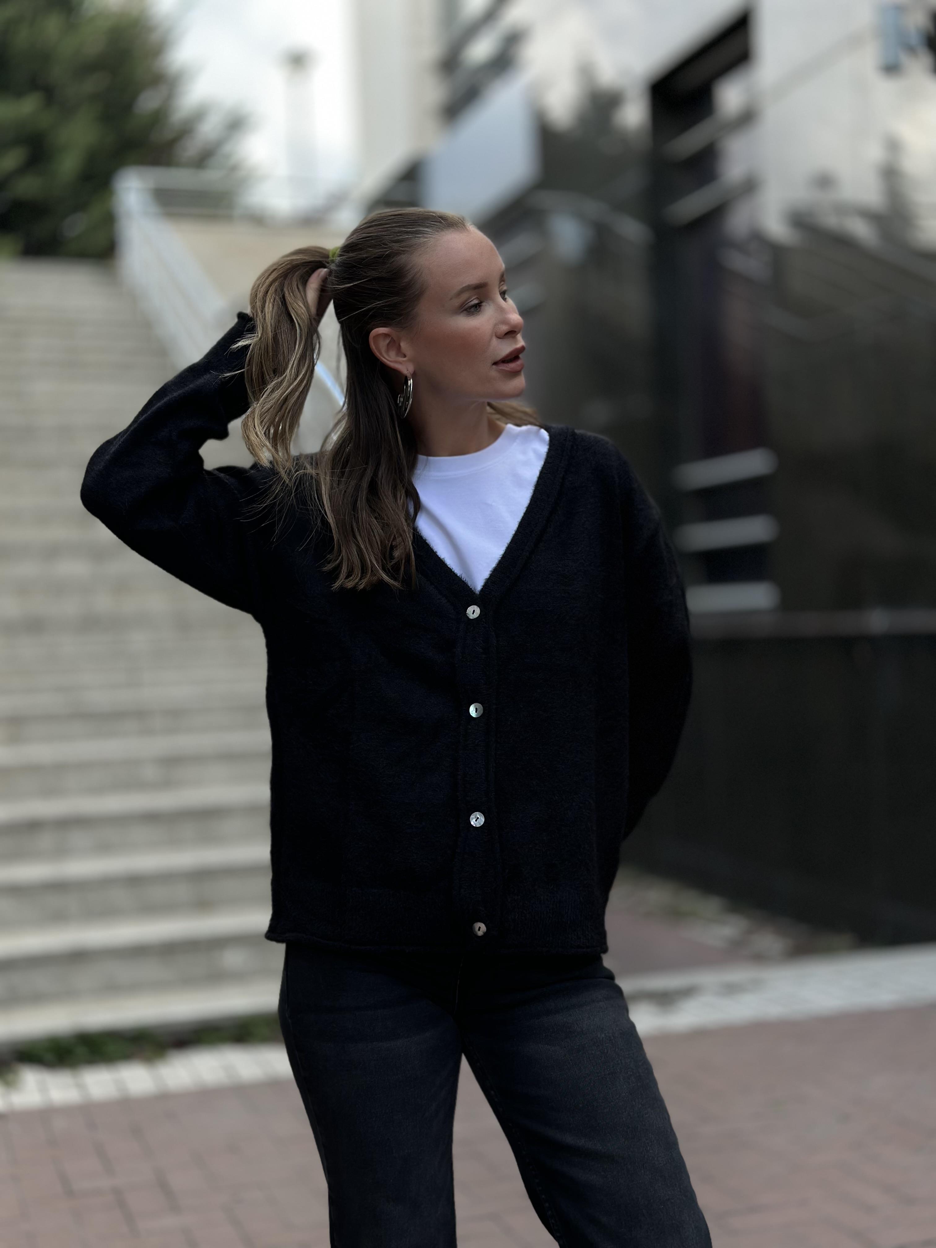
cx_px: 468
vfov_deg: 39.7
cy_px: 624
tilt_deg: -1.0
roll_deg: +1.6
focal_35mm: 48
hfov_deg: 30.3
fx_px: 1731
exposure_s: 1/729
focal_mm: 6.86
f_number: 1.78
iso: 80
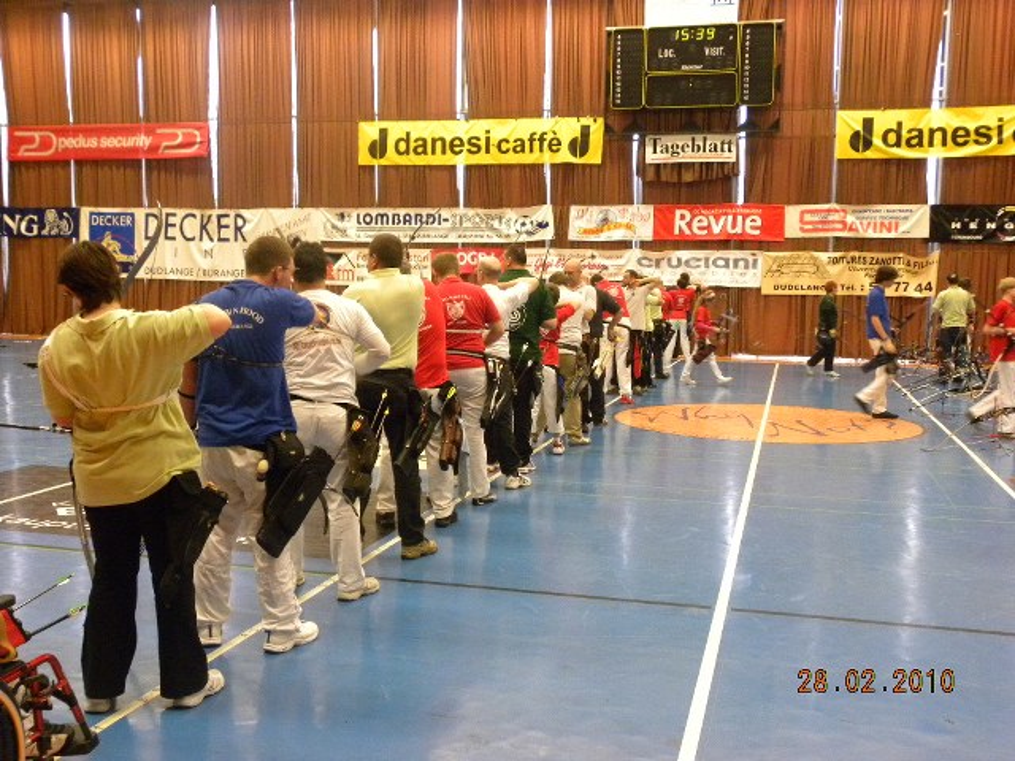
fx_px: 1085
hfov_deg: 50.1
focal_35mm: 37
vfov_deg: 38.7
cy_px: 380
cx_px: 508
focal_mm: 6.6
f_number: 3.2
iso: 400
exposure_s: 1/32.8
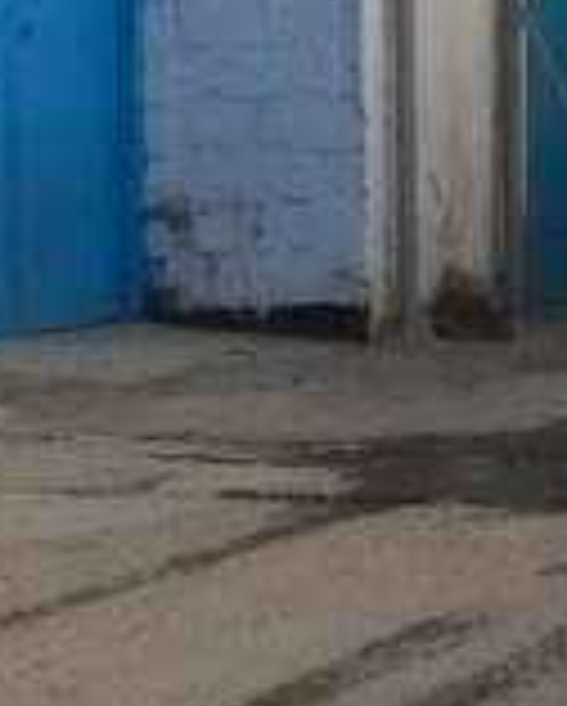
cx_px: 1454
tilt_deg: -6.5
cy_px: 357
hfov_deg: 10.7
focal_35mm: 119
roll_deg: +0.3
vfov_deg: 16.1
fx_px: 2491
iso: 32
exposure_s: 1/255
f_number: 2.2
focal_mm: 4.15
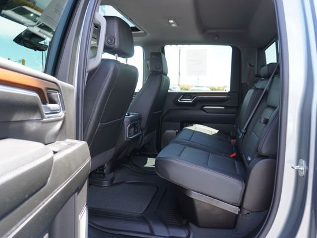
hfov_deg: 65.3
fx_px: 247
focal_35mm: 27
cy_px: 120
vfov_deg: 51.4
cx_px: 167
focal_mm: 16
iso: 100
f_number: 4
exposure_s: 1/60
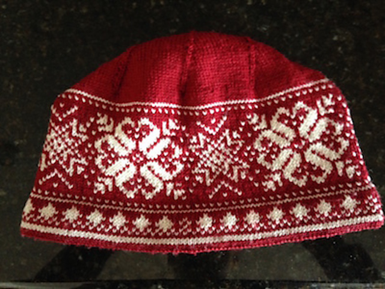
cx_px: 192
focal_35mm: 33
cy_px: 144
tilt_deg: -85.5
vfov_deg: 42.9
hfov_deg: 55.4
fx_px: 367
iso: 250
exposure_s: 1/20
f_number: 2.4
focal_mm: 4.12
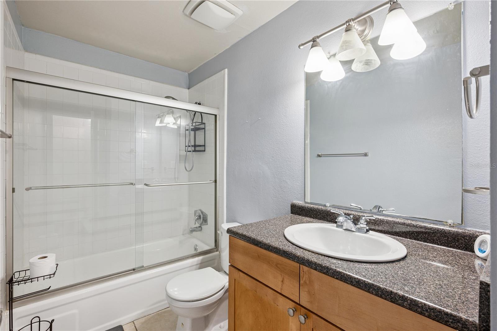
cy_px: 166
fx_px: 221
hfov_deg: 96.7
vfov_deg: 73.7
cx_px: 248
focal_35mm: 16
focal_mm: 16
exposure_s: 1/2.5
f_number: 9
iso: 200
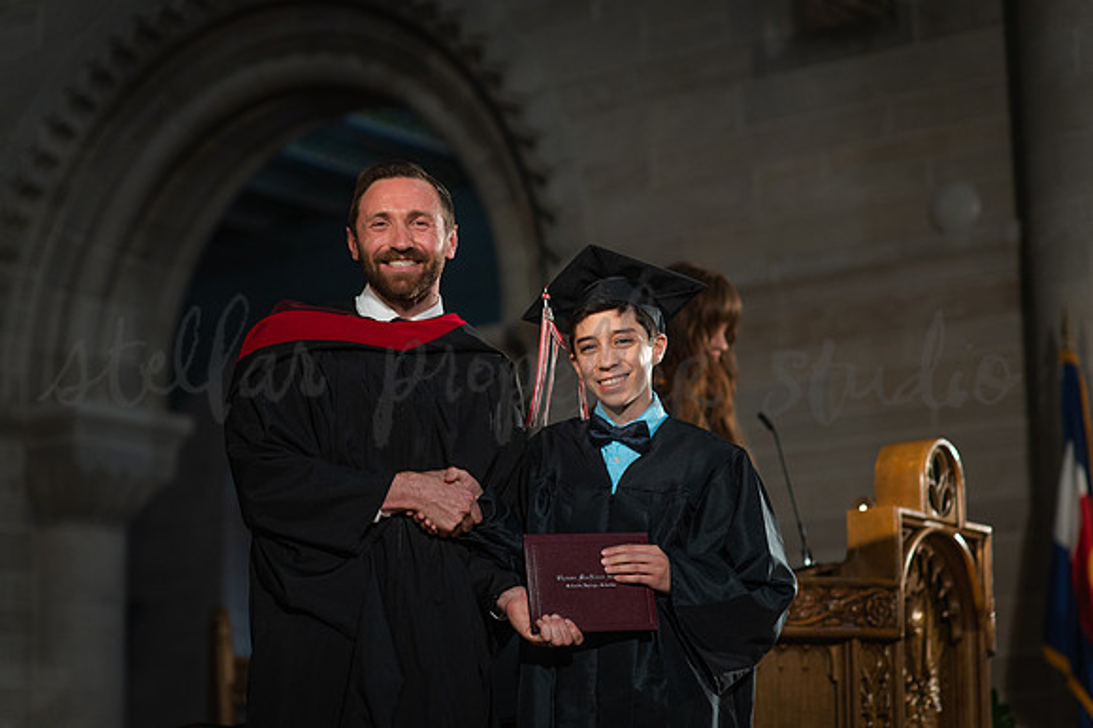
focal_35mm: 85
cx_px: 546
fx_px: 2579
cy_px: 364
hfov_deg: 23.9
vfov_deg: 16.1
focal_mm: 85
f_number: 2.5
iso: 1250
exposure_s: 1/320
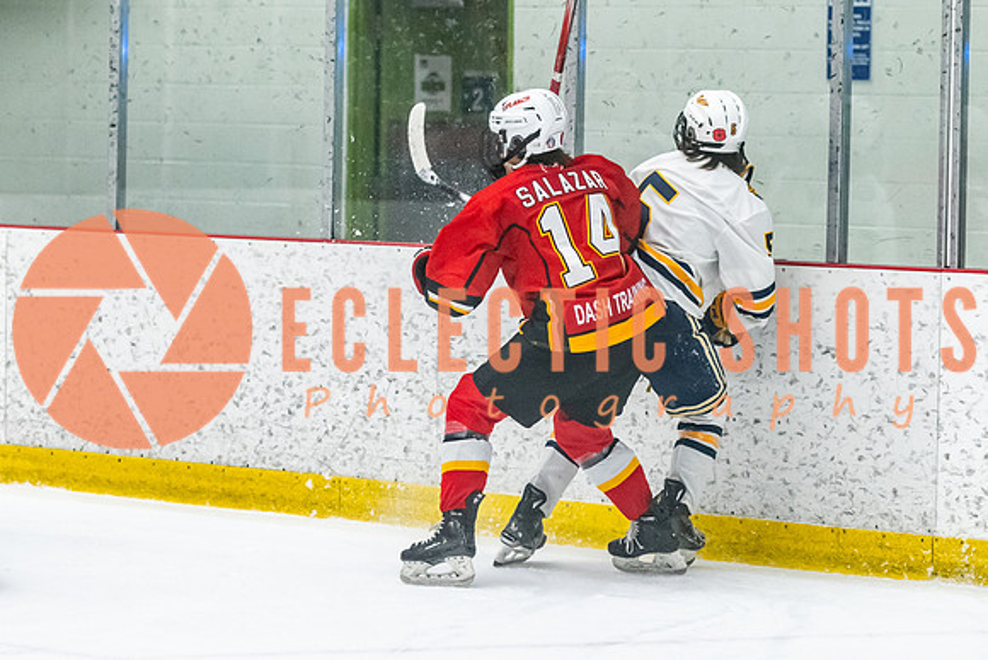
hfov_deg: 11.6
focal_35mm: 177
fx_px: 4860
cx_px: 601
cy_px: 351
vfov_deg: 7.8
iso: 3200
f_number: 2.8
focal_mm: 92
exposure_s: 1/800
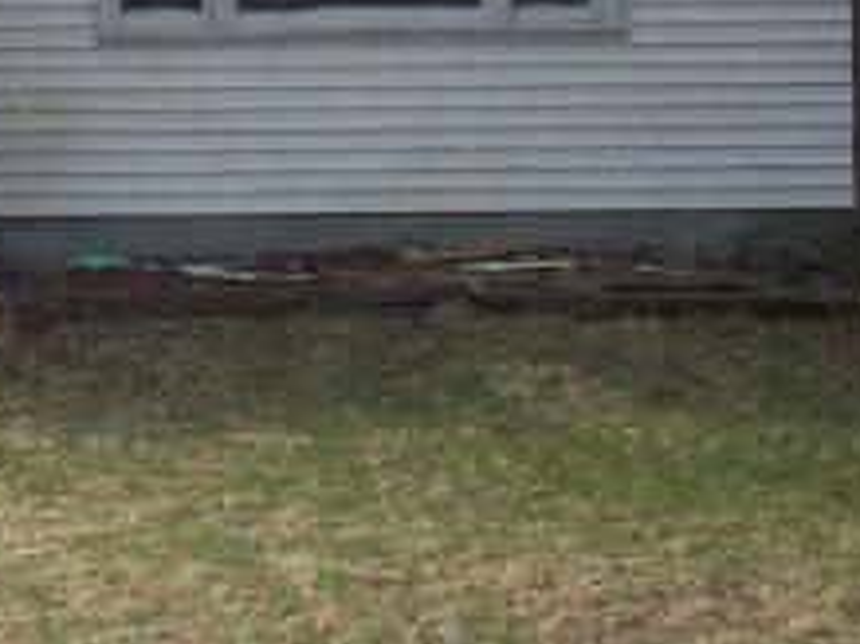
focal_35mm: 173
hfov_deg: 10.9
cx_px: -499
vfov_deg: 8.5
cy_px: -106
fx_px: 4296
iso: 80
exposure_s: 1/314
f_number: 5.6
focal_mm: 6.2
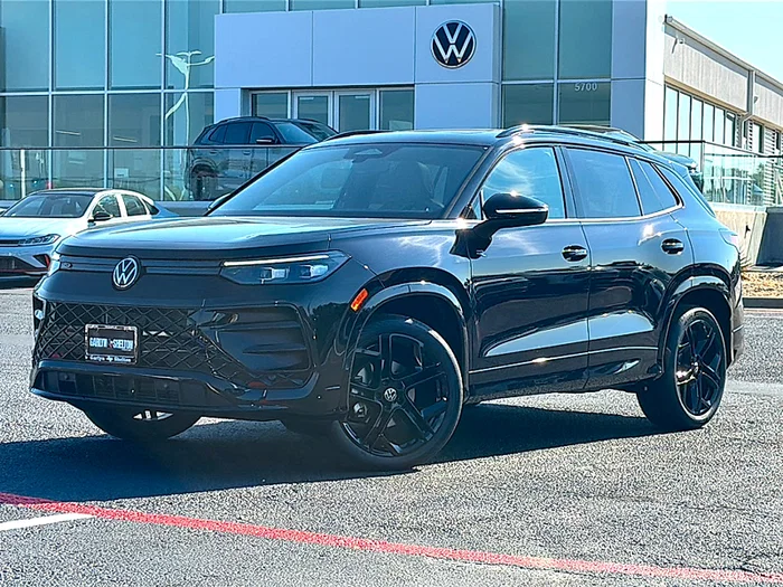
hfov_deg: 29.8
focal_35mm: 65
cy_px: 294
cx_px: 392
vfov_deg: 22.6
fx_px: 1470
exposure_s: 1/2985
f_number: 1.78
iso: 80
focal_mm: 6.86
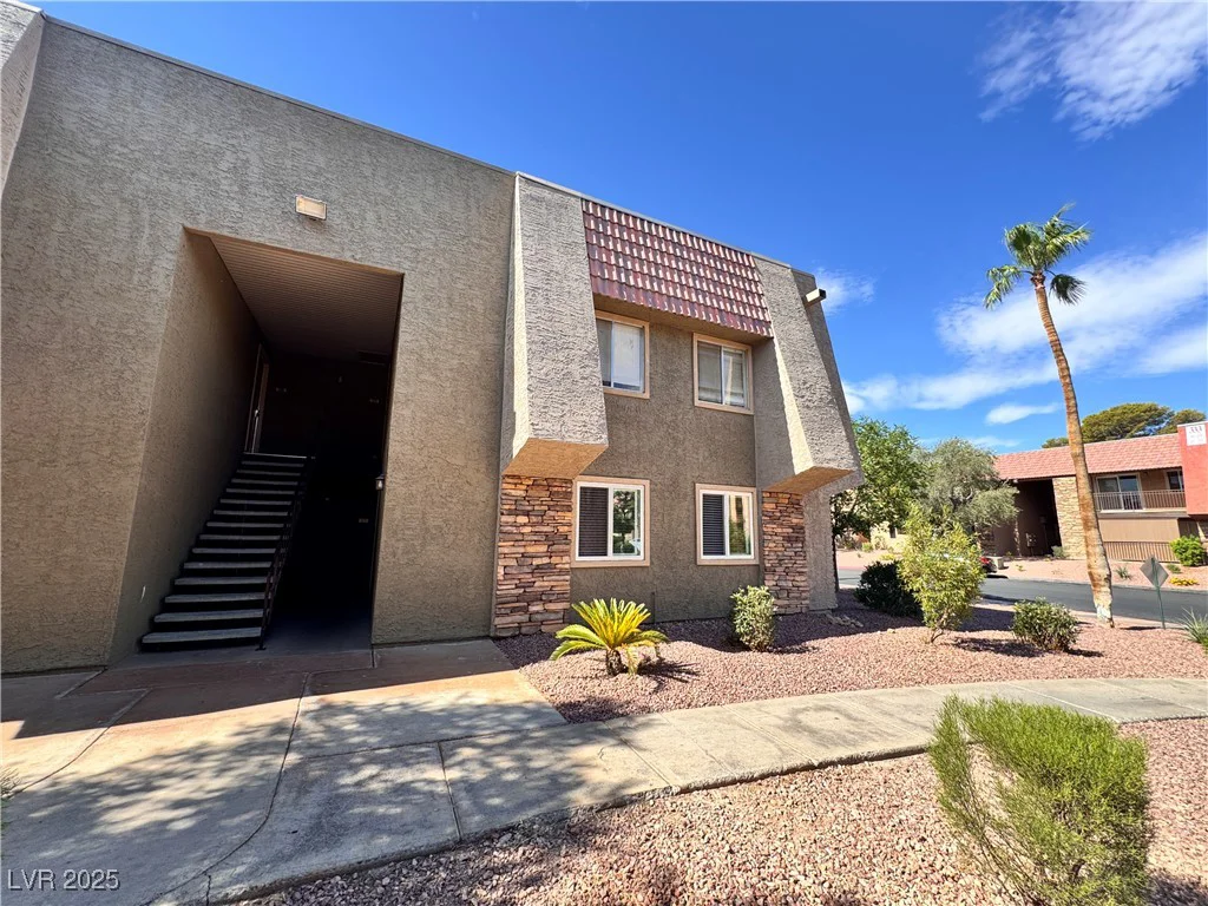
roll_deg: -0.2
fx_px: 489
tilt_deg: +9.5
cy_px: 453
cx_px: 604
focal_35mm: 14
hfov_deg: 102.1
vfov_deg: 85.7
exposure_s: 1/525
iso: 40
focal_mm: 2.22
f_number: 2.2
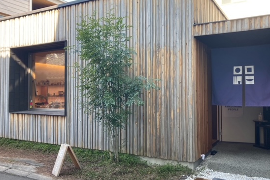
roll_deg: +1.1
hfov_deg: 55.8
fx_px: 255
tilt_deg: +1.1
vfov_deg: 38.9
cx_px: 137
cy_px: 90
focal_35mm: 34
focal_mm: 3.99
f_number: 1.8
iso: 25
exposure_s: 1/120
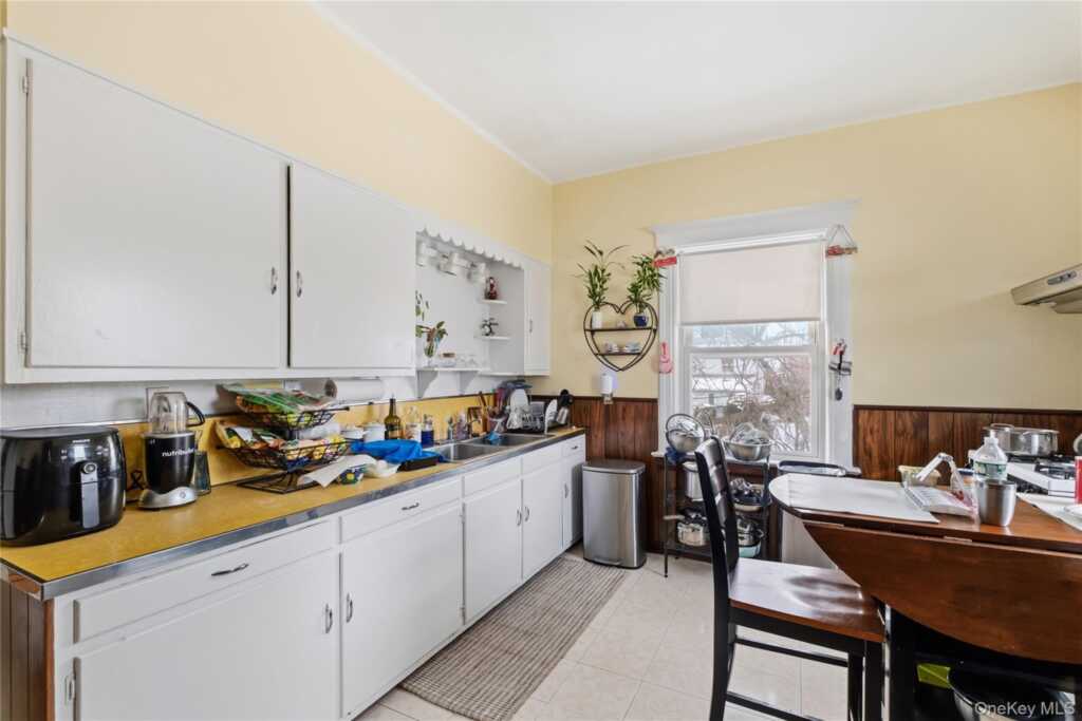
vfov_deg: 77.3
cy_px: 360
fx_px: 451
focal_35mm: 15
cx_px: 541
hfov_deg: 100.4
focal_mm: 10
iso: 320
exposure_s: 1/2
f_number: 8
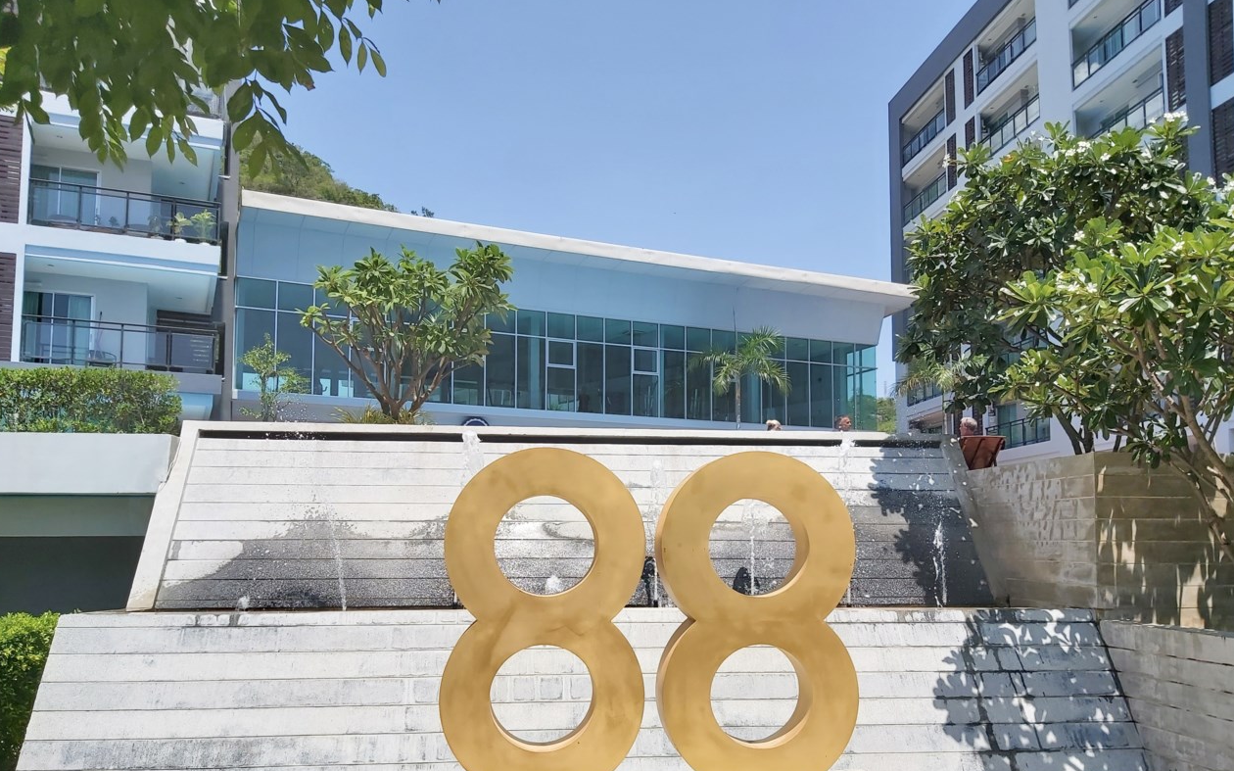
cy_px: 467
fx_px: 941
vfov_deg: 44.3
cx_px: 613
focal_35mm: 28
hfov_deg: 66.5
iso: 64
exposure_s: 1/4102
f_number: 1.7
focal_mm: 3.92
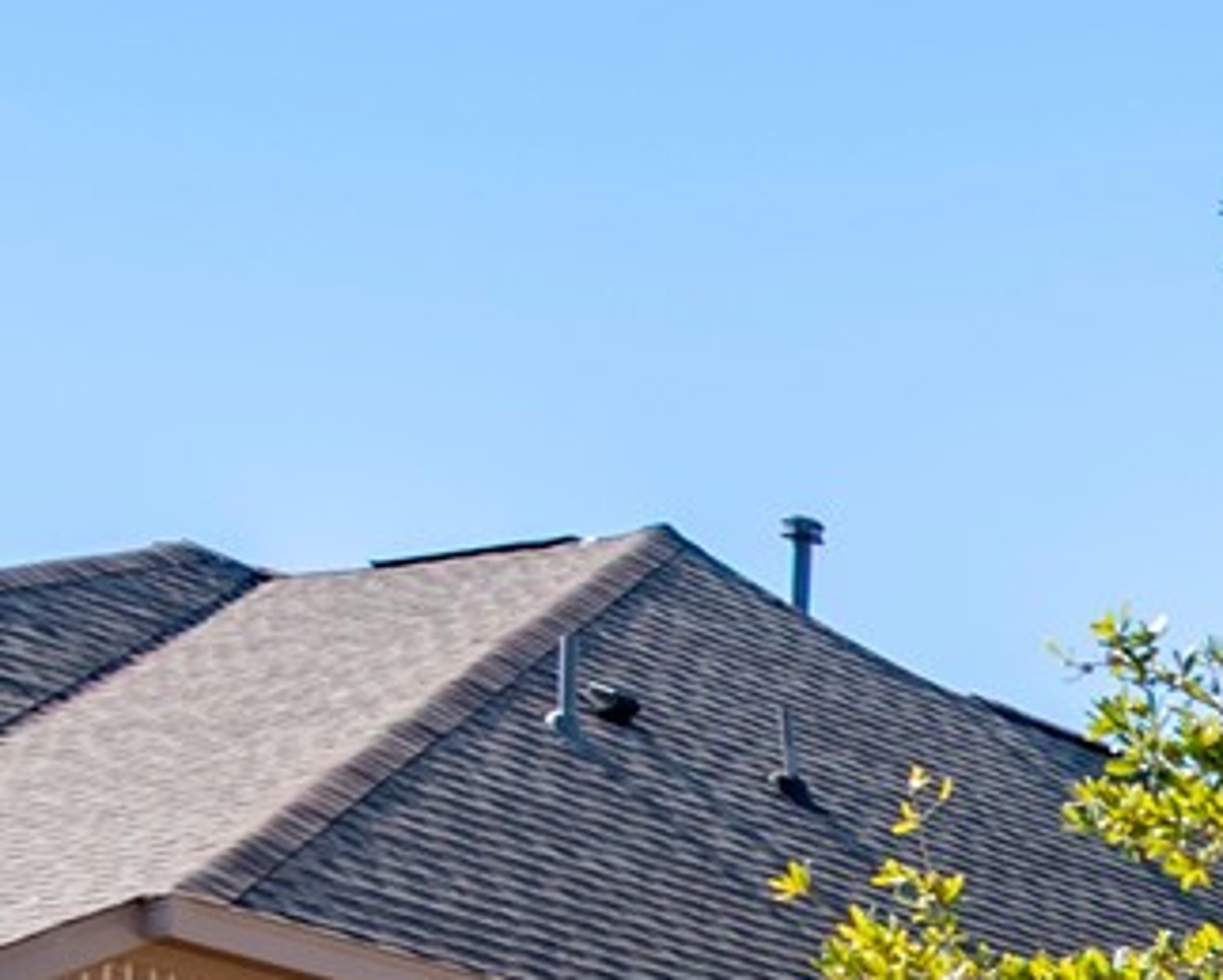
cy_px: 2179
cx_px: 3745
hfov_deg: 10.4
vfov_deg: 10.8
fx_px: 4565
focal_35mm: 126
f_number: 9
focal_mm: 20
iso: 100
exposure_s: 1/160
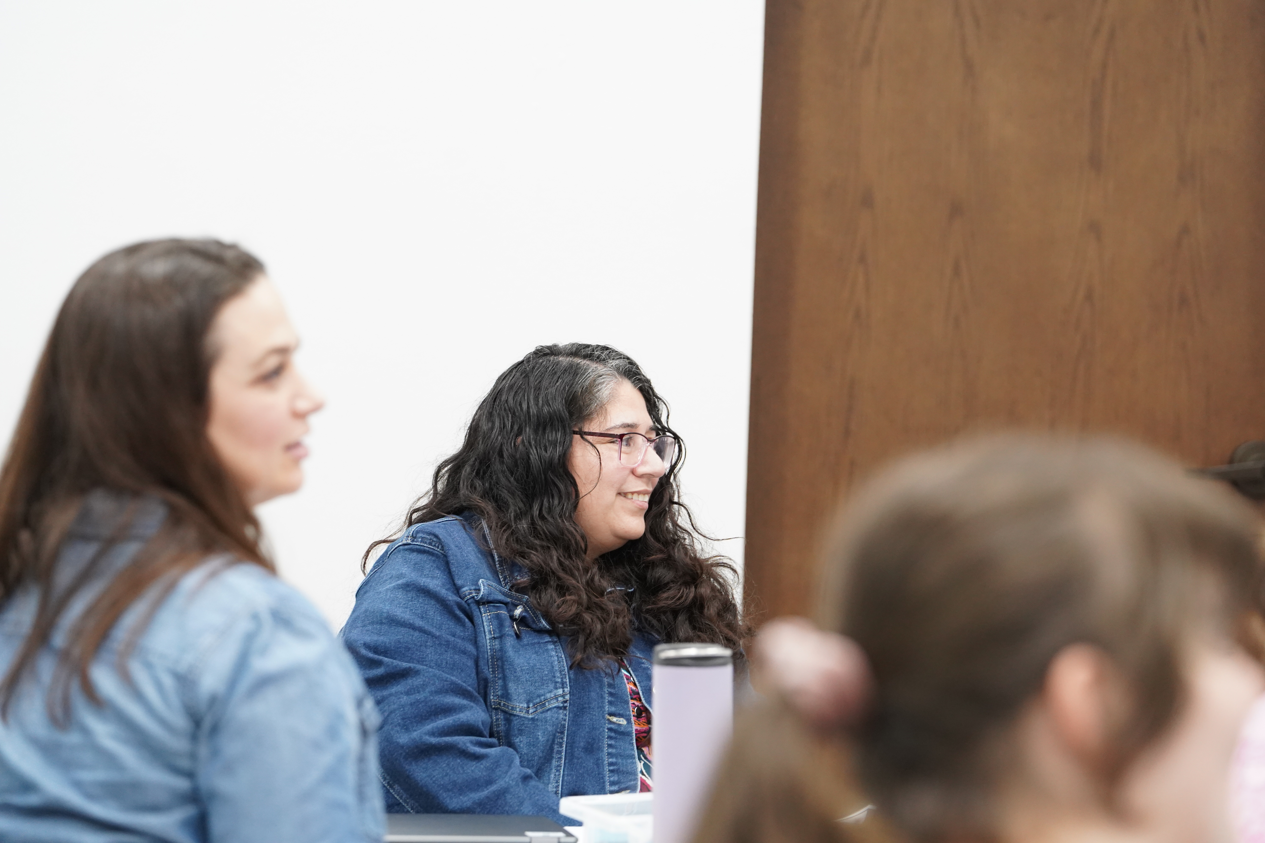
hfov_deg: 13.3
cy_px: 422
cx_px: 632
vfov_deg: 8.9
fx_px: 5411
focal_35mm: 154
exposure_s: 1/160
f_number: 4.5
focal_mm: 154
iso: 4000
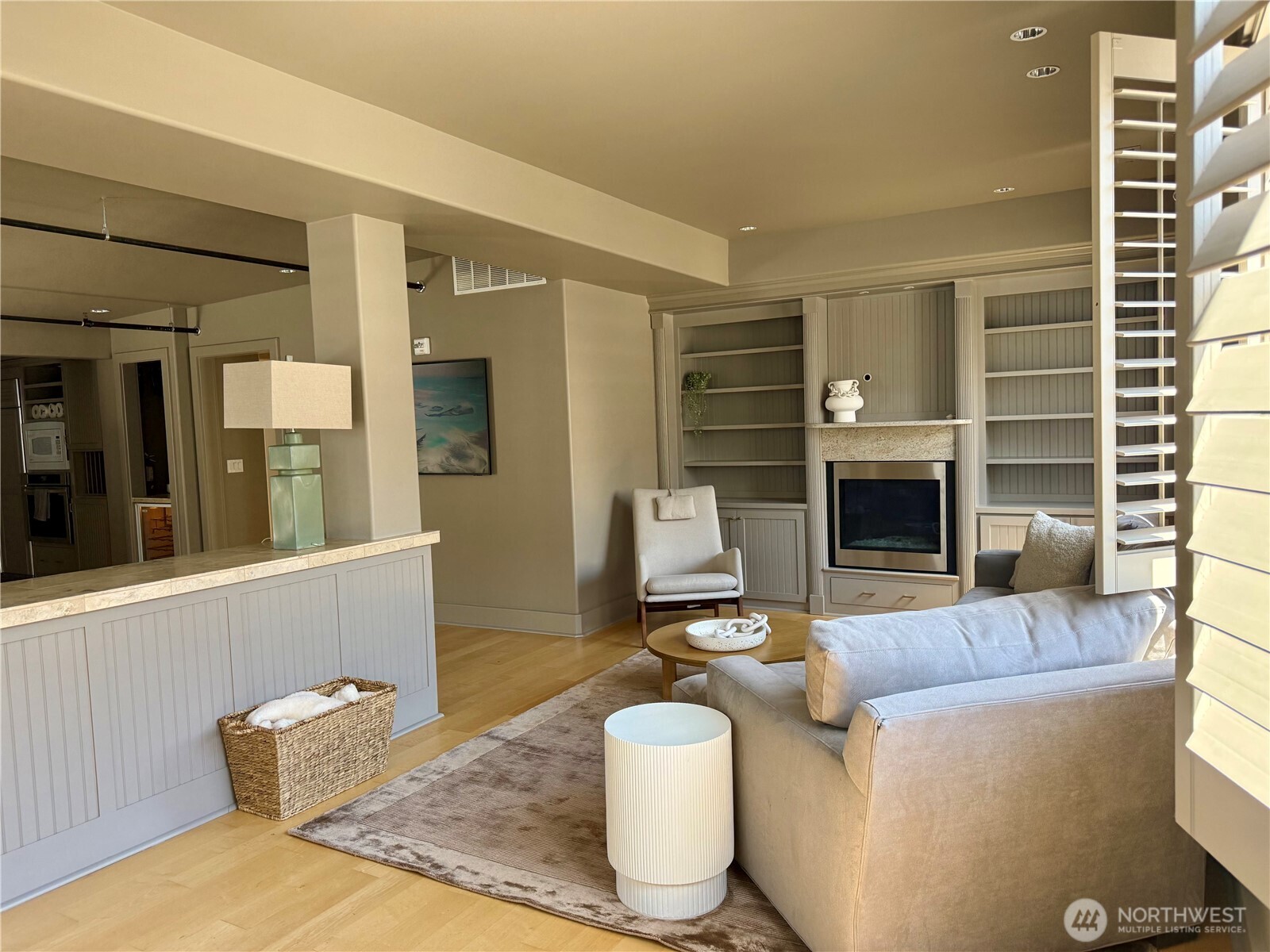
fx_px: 881
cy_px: 476
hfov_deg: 71.6
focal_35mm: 24
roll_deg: +2.0
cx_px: 635
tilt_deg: -3.6
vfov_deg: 56.8
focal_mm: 6.76
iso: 200
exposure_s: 1/189
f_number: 1.78
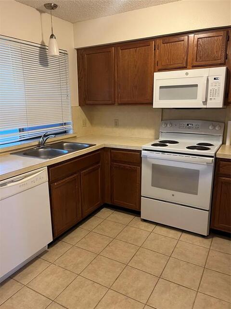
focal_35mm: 26
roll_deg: -0.5
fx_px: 231
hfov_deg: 53.1
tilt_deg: -13.8
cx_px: 116
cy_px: 154
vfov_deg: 67.3
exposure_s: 1/60
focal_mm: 5.1
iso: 250
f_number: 1.6
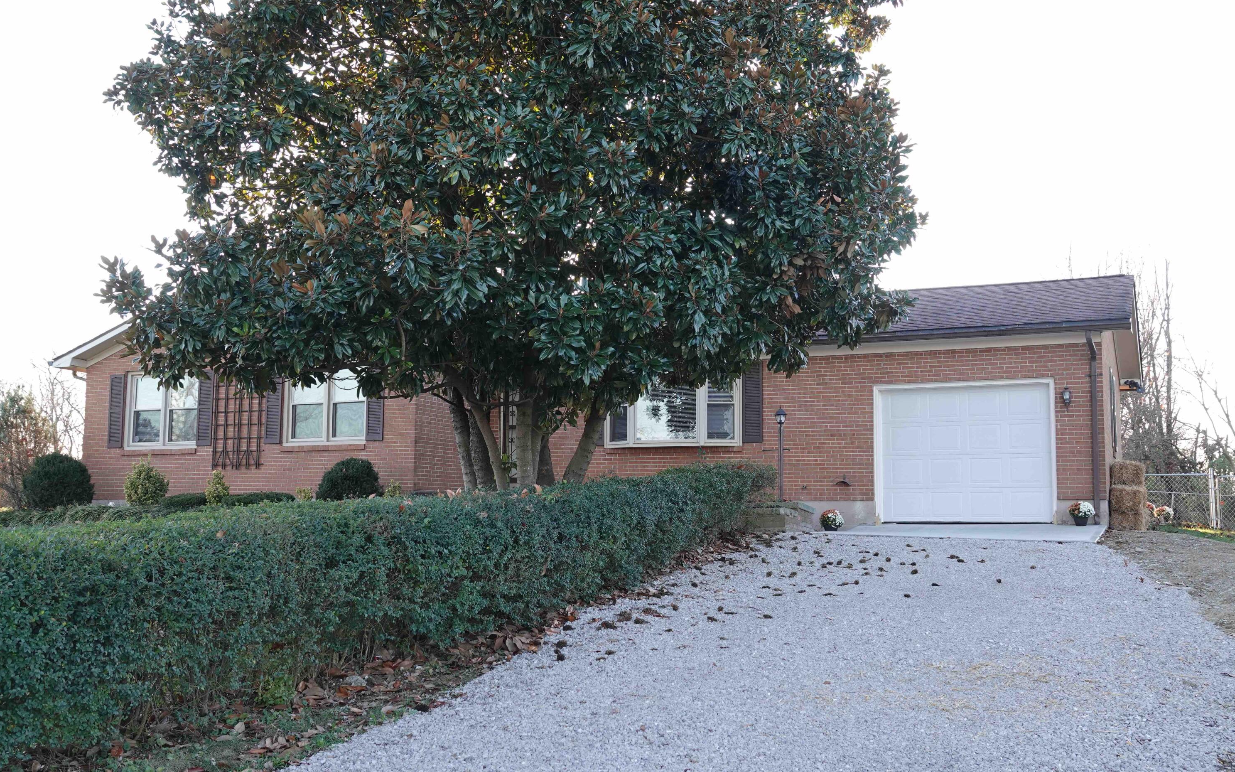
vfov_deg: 35.3
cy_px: 390
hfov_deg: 54.0
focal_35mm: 36
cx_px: 619
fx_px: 1212
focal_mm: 12.96
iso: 100
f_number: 3.2
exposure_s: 1/80
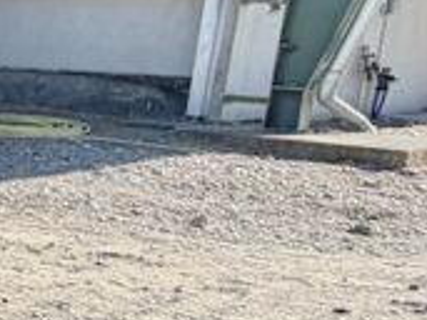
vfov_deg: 17.5
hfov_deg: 11.6
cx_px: -847
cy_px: 155
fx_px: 1035
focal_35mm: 84
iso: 40
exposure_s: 1/559
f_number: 2.2
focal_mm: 2.22
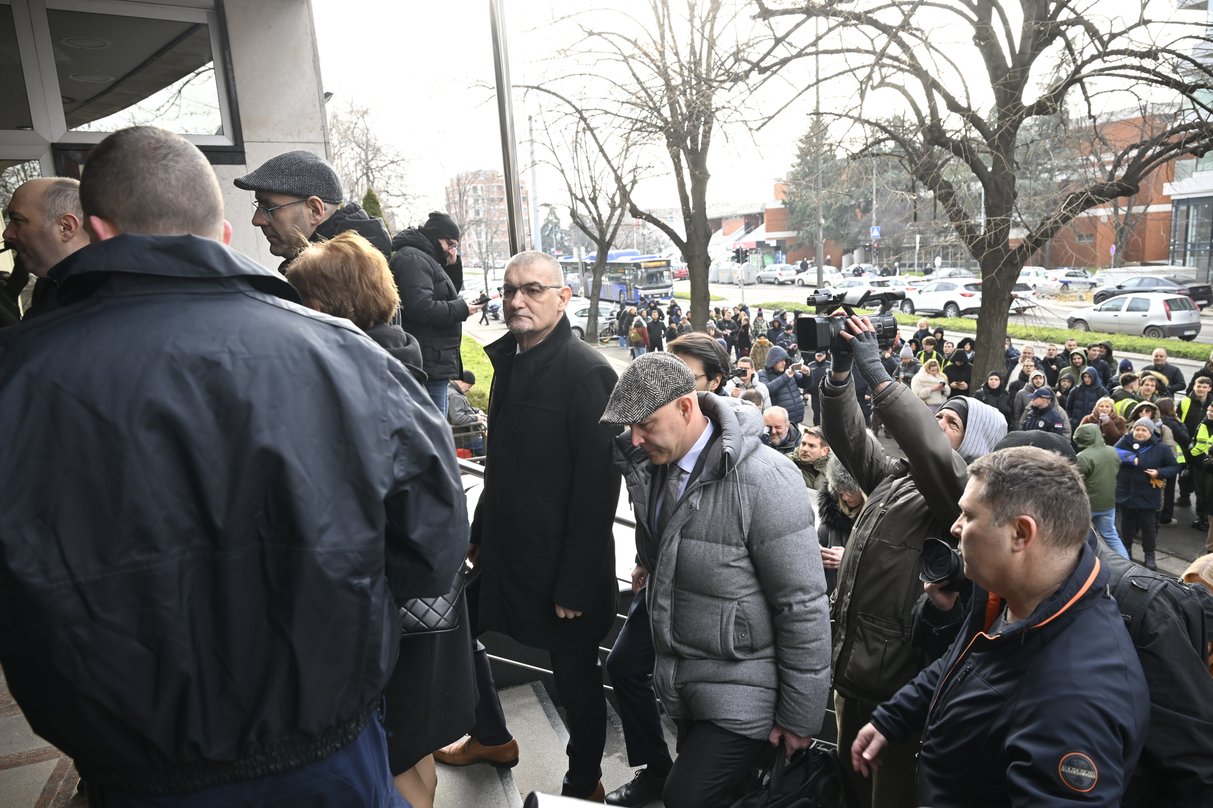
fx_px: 809
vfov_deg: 53.1
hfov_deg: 73.7
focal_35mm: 24
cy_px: 404
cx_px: 606
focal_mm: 24
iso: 400
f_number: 5
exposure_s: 1/200
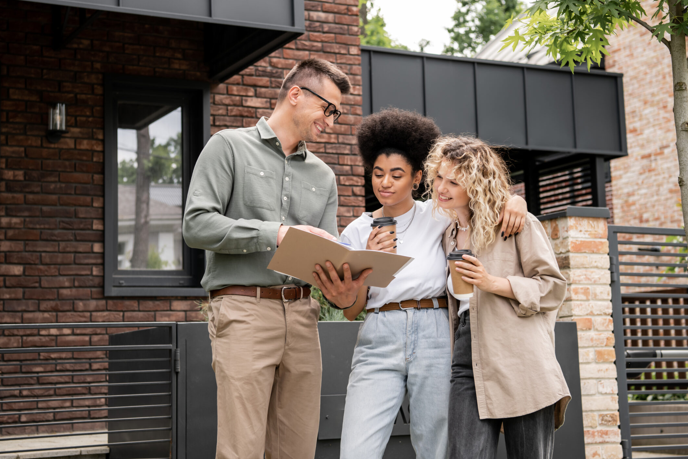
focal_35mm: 63
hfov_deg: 31.9
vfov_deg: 21.6
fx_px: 1204
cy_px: 193
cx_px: 338
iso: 100
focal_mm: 52
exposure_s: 1/160
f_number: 4
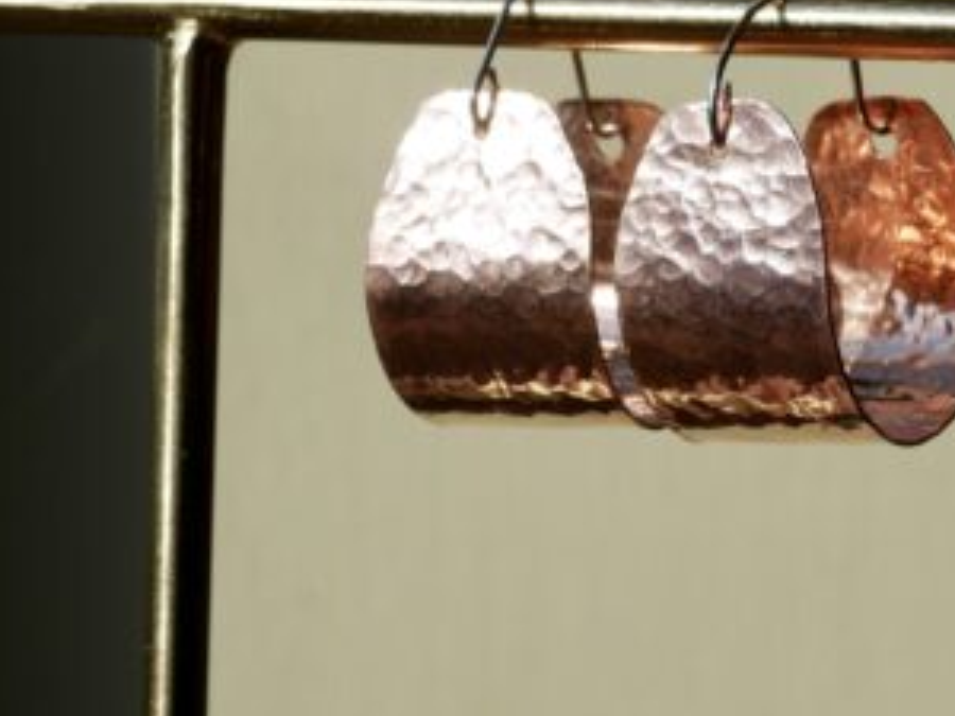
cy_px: 296
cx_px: 824
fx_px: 2759
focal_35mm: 100
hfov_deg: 19.3
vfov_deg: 14.8
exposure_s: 1/1300
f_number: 5
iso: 200
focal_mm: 25
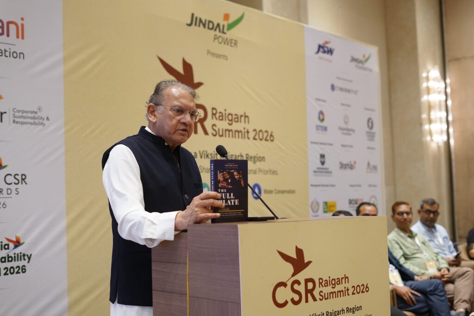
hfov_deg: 39.6
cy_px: 158
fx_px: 658
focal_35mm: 50
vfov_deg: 27.0
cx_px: 237
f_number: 2.8
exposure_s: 1/250
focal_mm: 50
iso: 1250
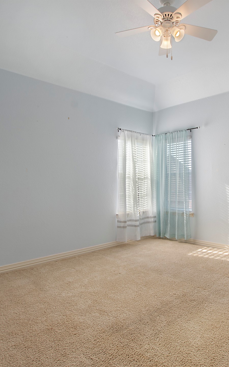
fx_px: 230
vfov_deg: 77.2
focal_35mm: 23
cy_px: 183
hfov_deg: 51.9
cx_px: 154
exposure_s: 1/80
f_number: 7.1
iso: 100
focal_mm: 10
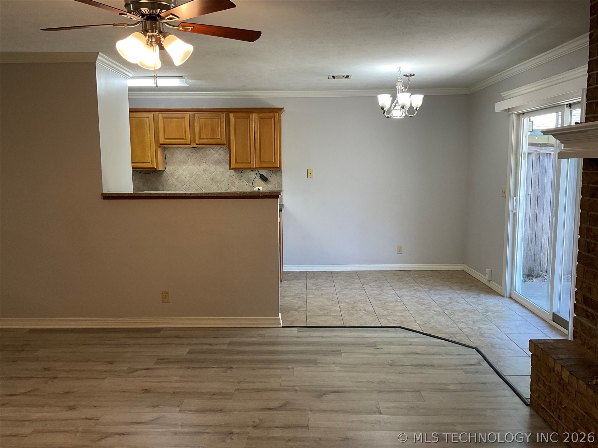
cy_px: 224
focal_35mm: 29
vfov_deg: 48.2
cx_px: 299
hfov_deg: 61.7
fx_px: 501
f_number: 1.8
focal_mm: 3
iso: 40
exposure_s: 1/60
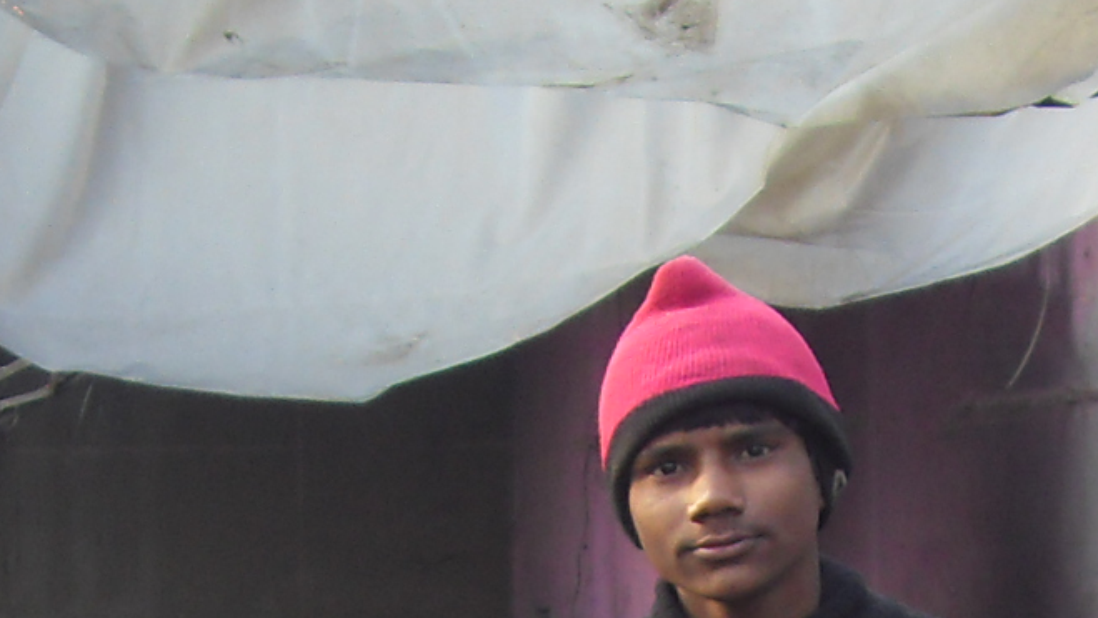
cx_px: 483
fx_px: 4863
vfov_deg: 7.0
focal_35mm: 167
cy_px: 1294
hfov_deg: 12.9
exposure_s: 1/90
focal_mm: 6.6
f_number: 3.5
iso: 100
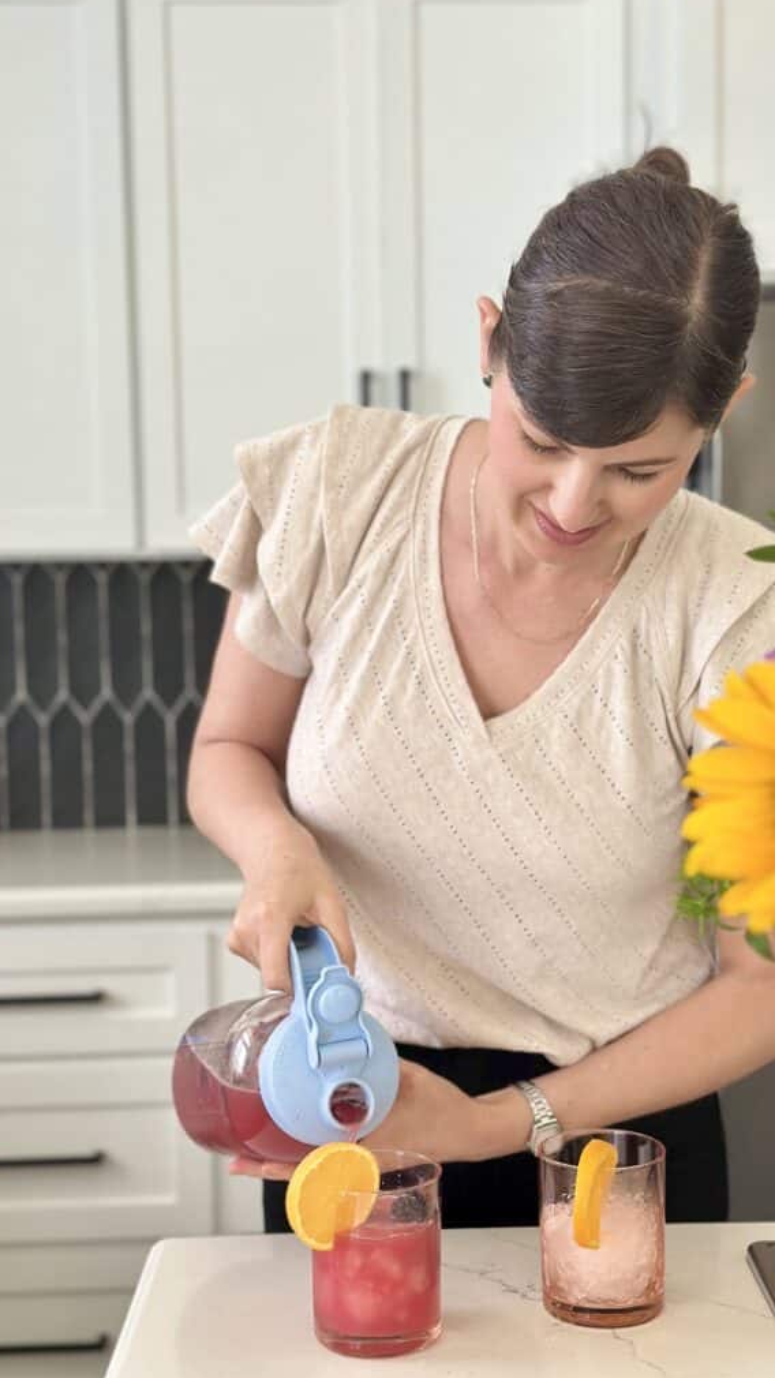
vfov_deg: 39.2
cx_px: 469
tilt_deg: -4.0
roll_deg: +0.5
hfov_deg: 22.6
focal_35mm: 53
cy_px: 684
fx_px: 1937
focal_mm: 6.86
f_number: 1.78
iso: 125
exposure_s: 1/60
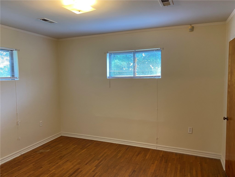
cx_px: 118
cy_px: 88
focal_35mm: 26
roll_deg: +0.6
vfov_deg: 53.1
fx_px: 177
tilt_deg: -4.6
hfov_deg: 67.3
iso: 125
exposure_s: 1/60
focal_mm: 4.25
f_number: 1.8
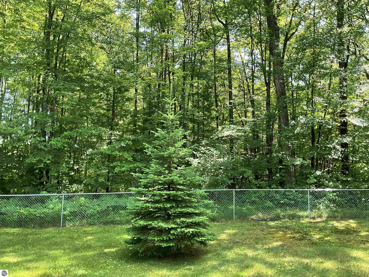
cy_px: 138
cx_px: 184
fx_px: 309
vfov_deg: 48.2
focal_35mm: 29
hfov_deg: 61.7
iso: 32
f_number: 1.8
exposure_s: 1/120
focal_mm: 3
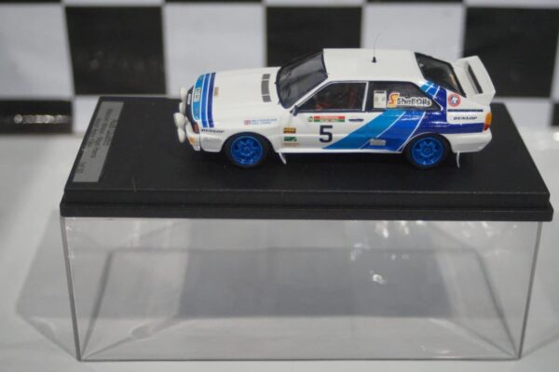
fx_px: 932
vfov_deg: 22.6
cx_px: 280
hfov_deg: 33.4
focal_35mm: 60
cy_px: 186
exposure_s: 1/160
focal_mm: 40
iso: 3200
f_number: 4.5
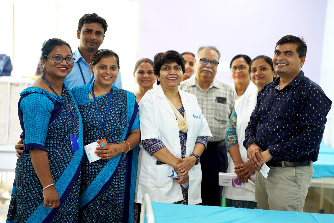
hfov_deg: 23.9
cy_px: 112
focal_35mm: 85
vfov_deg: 16.1
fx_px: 789
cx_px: 167
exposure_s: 1/160
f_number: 1.8
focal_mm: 85
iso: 200
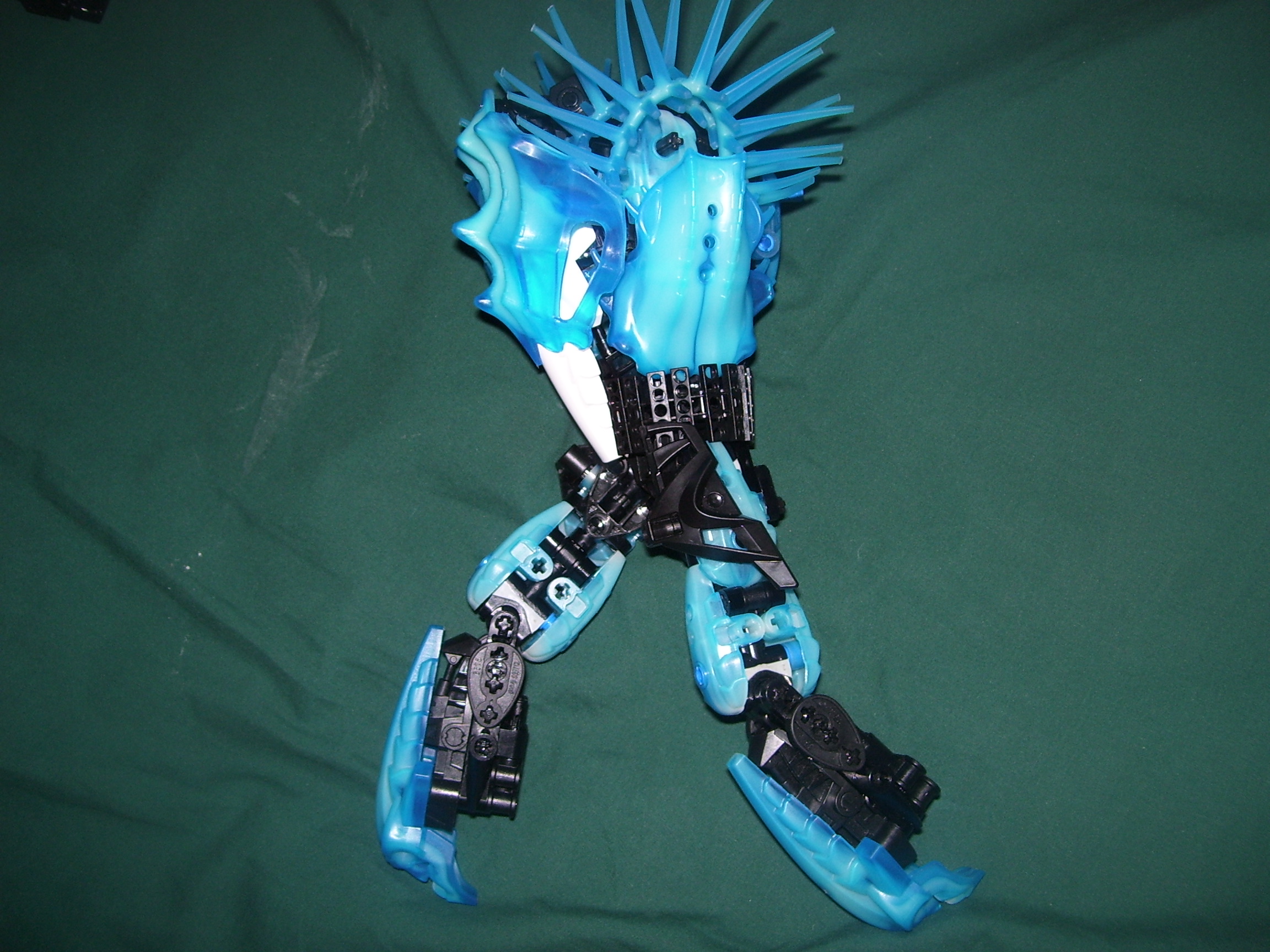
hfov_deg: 51.4
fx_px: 1321
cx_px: 635
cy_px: 476
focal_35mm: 36
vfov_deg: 39.7
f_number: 2.7
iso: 80
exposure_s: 1/60
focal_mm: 6
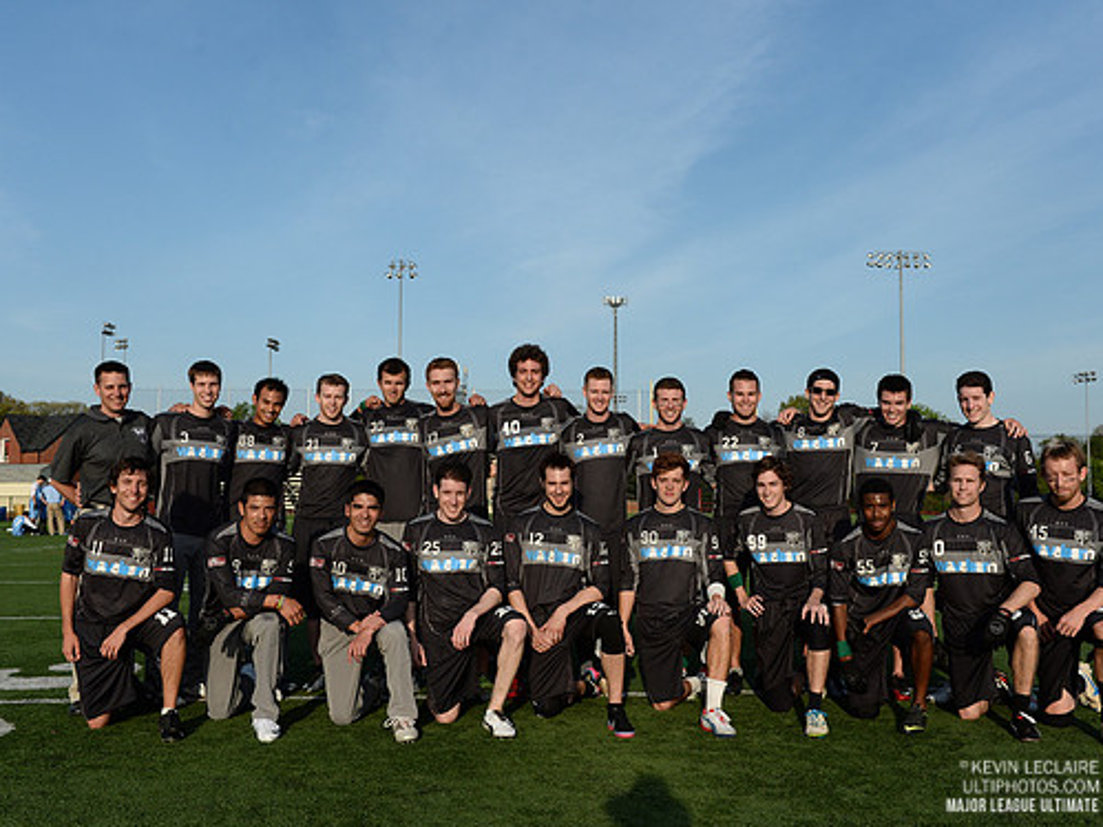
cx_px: 568
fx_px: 1211
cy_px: 409
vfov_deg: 37.7
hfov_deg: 49.0
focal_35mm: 38
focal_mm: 34
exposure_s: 1/4000
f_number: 6.3
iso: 800
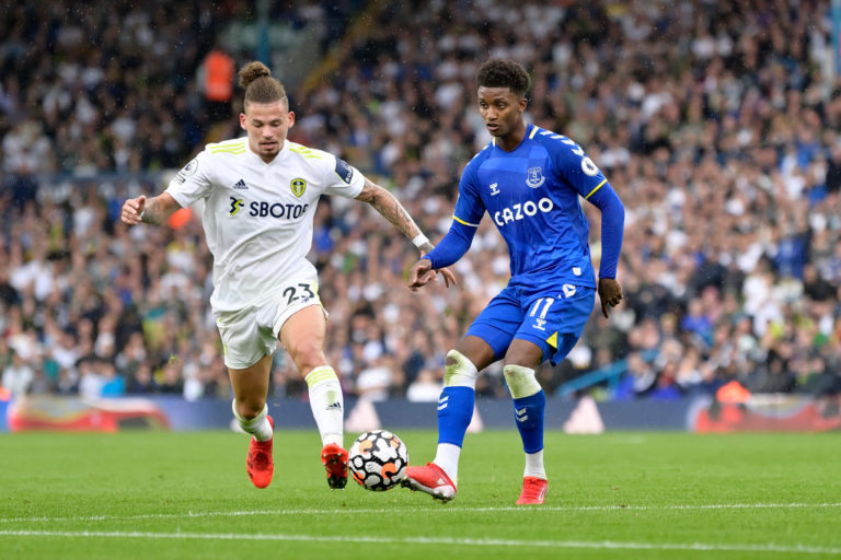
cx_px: 420
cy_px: 280
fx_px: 3971
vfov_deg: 8.1
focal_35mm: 170
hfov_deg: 12.1
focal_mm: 170
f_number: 2.8
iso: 1000
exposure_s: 1/1250
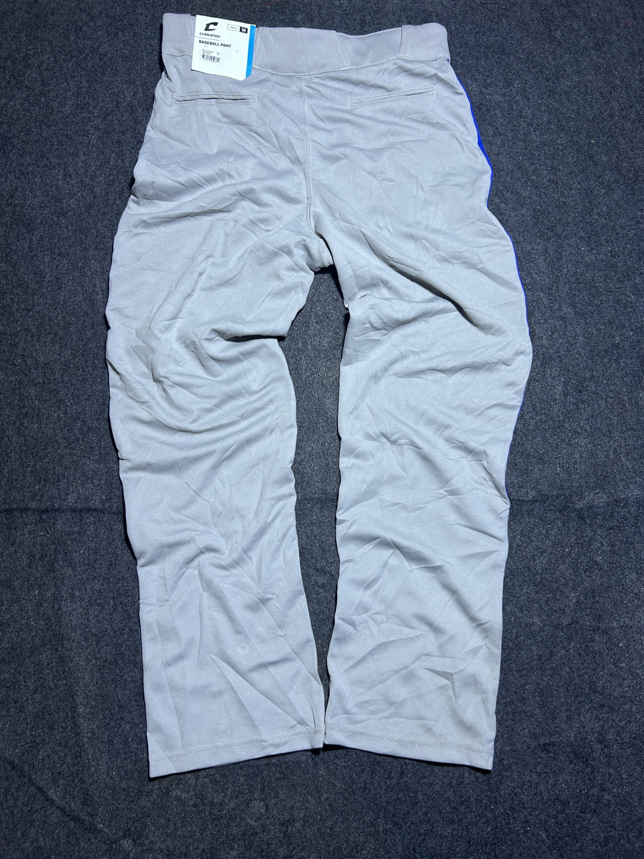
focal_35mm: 26
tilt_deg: -58.5
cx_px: 322
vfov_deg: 67.3
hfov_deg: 53.1
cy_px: 430
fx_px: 645
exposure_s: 1/100
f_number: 1.5
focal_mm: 5.7
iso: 64
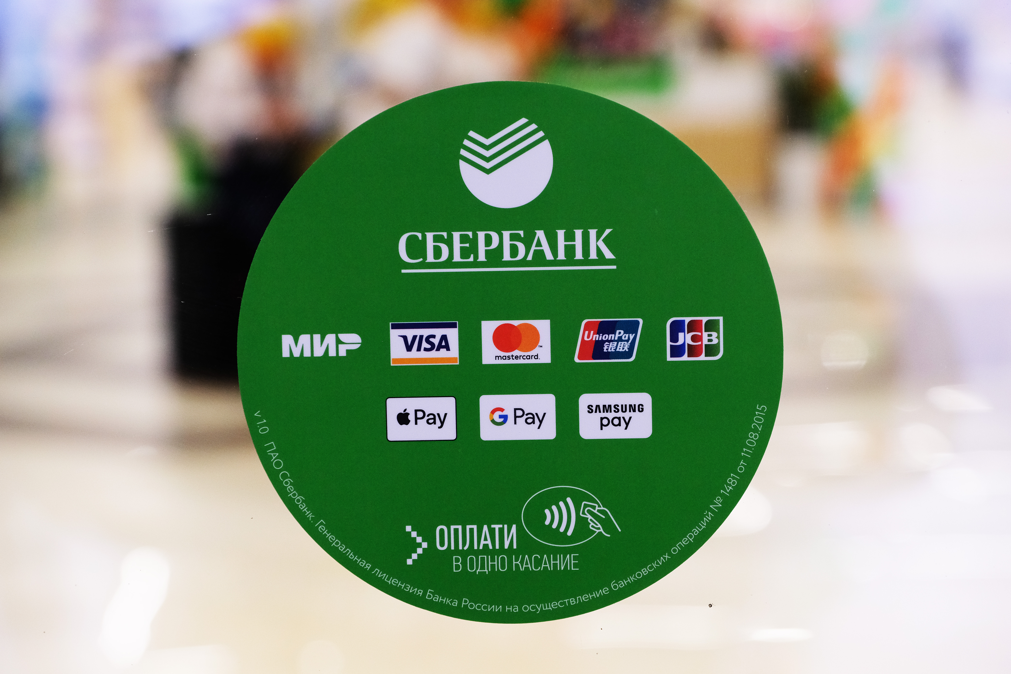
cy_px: 337
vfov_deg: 14.6
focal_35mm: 94
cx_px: 506
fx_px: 2640
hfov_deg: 21.7
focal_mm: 62.4
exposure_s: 1/250
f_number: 5.3
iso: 1600
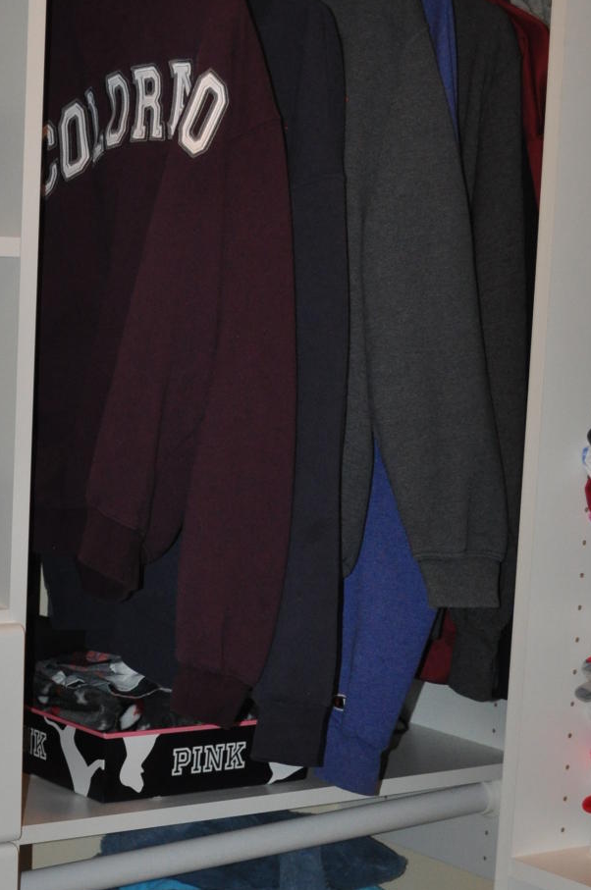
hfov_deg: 15.7
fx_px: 2124
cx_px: 99
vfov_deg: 23.5
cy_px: 644
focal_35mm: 86
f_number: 4.2
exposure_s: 1/60
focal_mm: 26
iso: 800
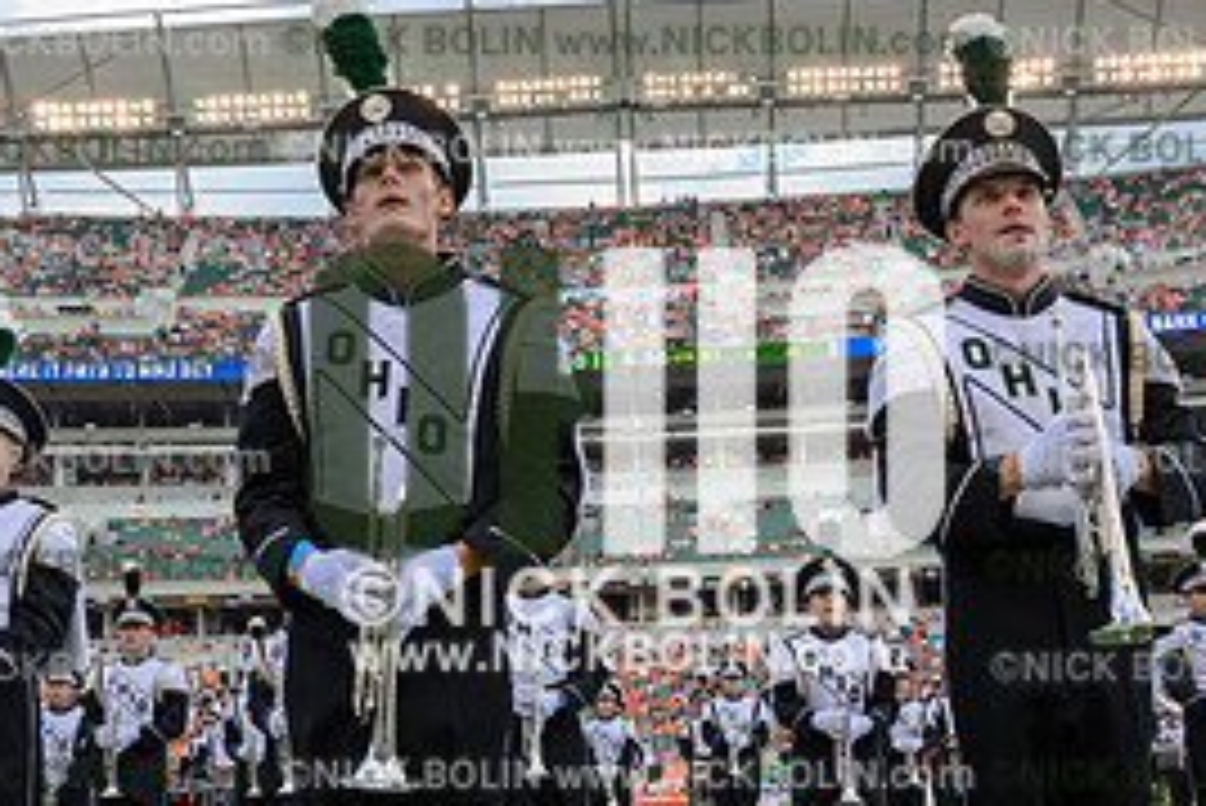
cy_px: 462
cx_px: 626
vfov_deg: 26.0
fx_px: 1743
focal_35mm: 52
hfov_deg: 38.2
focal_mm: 24
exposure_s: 1/100
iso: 80
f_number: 7.1
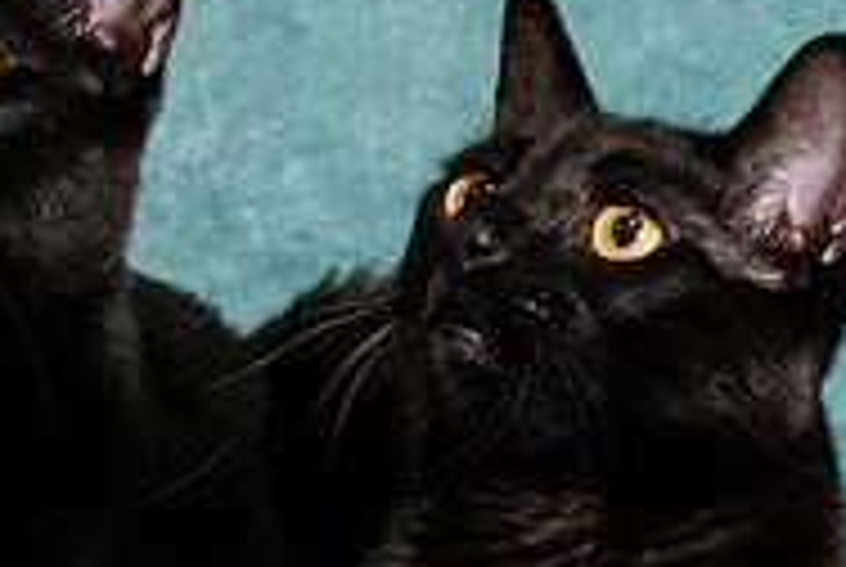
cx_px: 360
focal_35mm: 261
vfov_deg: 5.3
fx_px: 6143
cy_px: 227
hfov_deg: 7.9
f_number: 5.6
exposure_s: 1/125
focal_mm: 50
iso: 3200
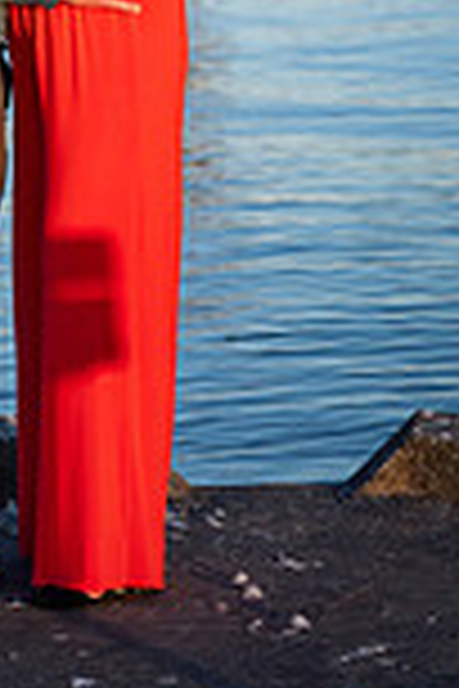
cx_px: -74
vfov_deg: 9.7
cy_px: -283
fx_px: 3939
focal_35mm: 206
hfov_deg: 6.6
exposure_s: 1/3200
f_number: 2.8
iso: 640
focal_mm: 70
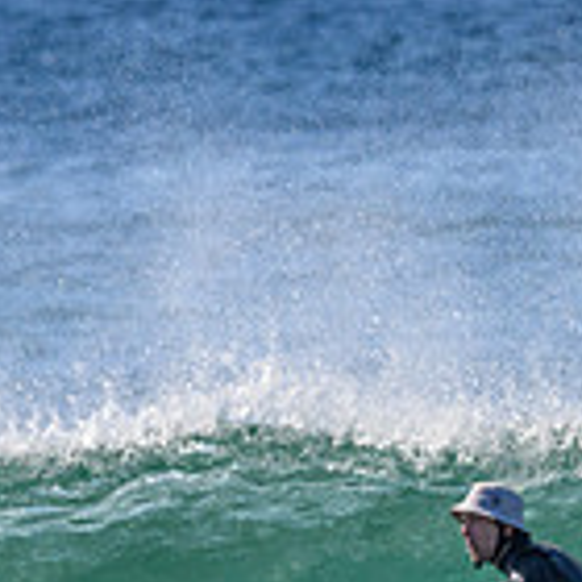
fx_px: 33611
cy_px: 767
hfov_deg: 1.0
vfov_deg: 1.0
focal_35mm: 1767
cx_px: 366
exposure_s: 1/1600
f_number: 11
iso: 1100
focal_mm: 500
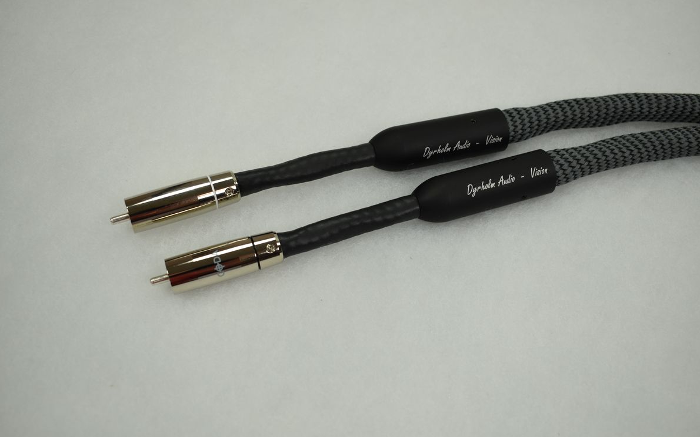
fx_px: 706
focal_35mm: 37
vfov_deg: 34.4
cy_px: 225
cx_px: 348
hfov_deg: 52.7
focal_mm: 24
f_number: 4.5
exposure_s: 1/80
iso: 100
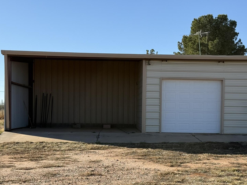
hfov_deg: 28.5
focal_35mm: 68
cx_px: 143
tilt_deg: -1.3
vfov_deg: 21.5
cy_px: 127
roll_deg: -1.2
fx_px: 485
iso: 80
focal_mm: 6.76
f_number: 1.78
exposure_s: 1/3704
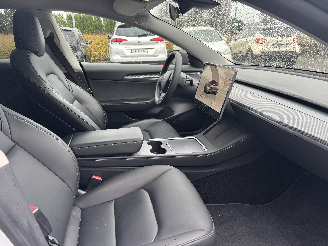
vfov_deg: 53.1
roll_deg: +0.2
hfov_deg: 67.3
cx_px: 164
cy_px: 123
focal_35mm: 26
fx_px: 246
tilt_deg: -18.2
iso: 100
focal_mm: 5.96
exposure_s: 1/121
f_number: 1.6
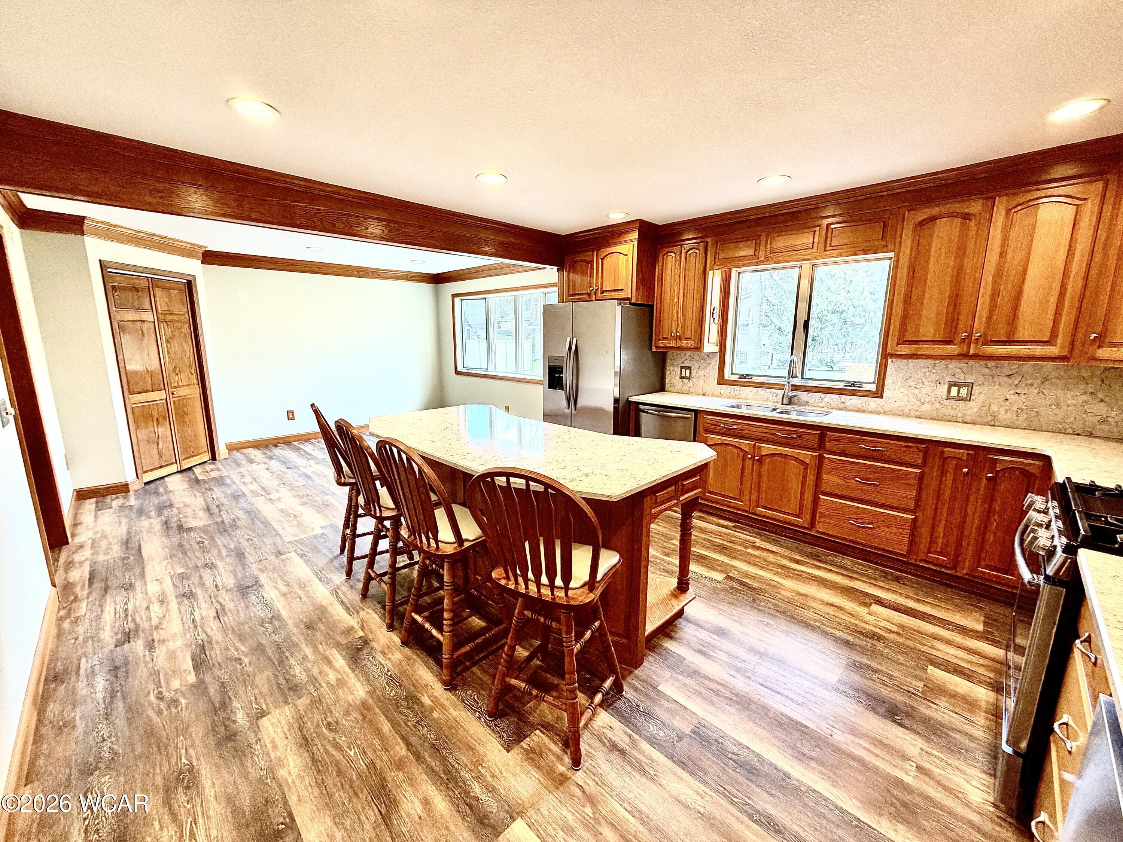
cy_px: 421
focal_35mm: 14
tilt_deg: -11.5
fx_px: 454
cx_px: 562
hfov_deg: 102.1
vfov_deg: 85.7
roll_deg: -0.5
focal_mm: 2.22
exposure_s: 1/120
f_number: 2.2
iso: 320
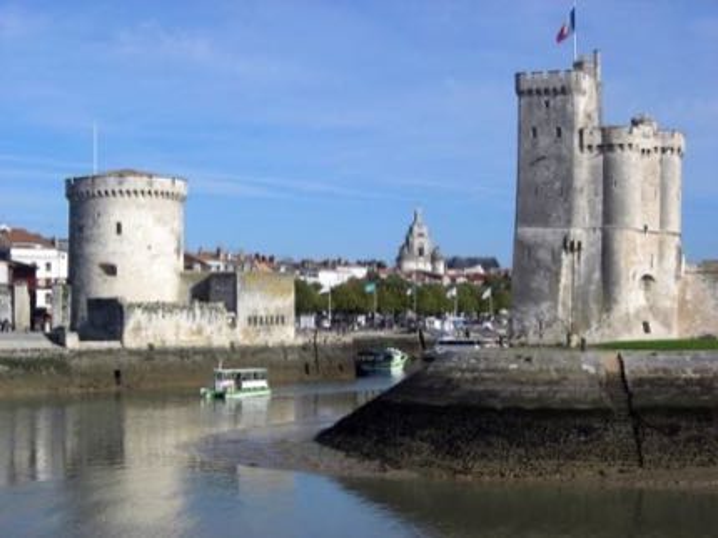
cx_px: 359
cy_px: 269
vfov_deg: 20.4
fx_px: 1493
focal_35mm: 72
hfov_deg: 27.0
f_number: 6.3
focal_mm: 14.9
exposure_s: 1/479
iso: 64
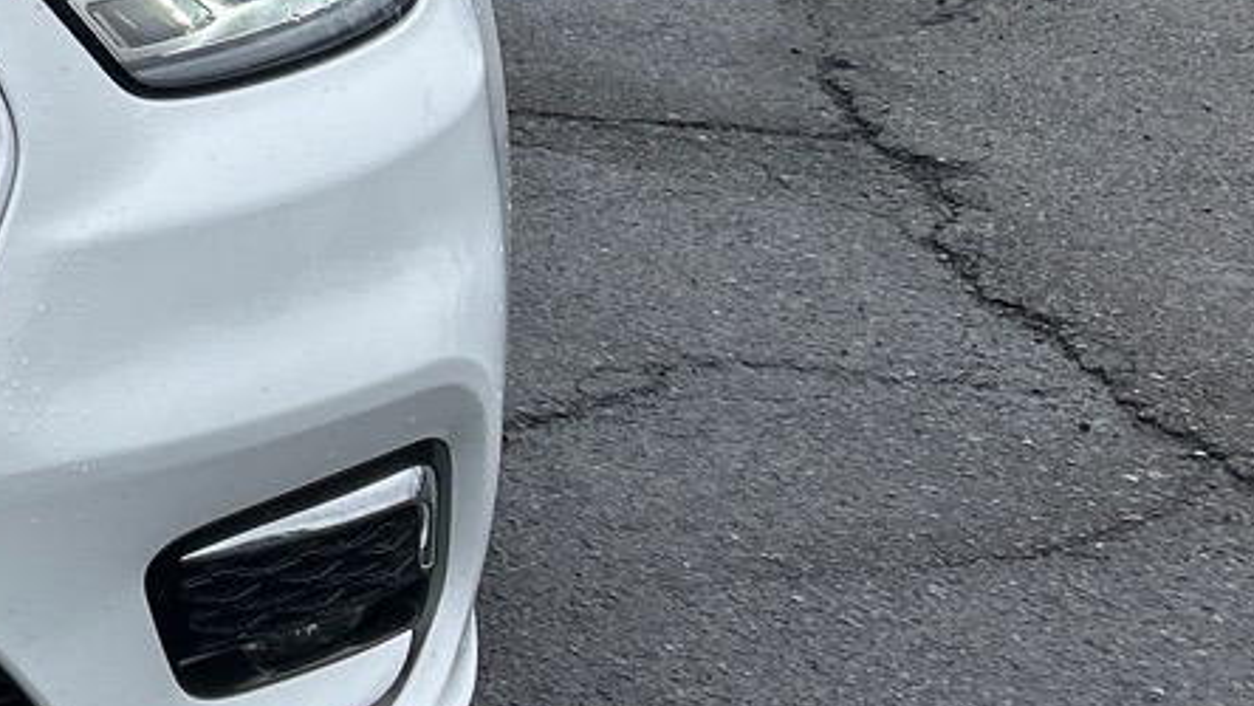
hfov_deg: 18.4
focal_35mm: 102
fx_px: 3392
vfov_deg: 11.6
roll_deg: +0.8
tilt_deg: -12.2
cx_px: -669
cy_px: -133
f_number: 1.5
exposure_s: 1/2841
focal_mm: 5.7
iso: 50
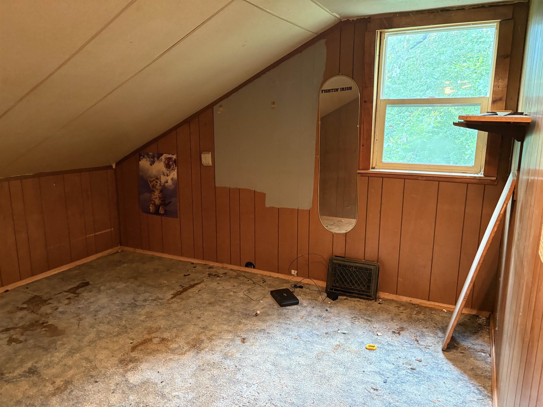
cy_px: 204
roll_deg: +0.4
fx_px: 408
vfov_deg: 53.1
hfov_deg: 67.3
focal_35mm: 26
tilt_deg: -10.9
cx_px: 272
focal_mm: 5.96
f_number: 1.6
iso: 400
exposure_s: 1/40
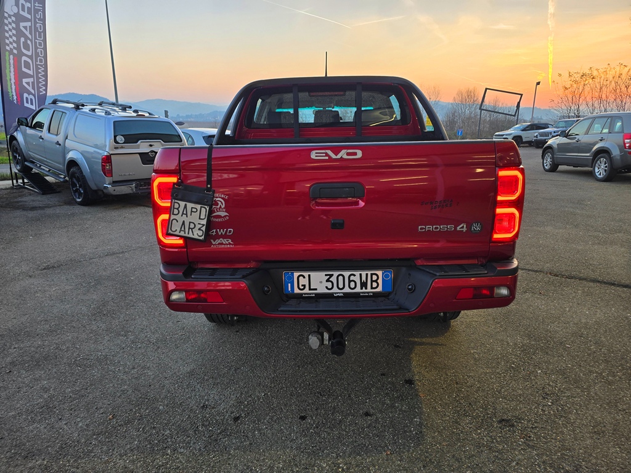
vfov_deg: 58.9
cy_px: 236
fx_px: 419
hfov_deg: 73.9
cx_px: 316
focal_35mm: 23
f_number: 1.7
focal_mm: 6.3
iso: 64
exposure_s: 1/180
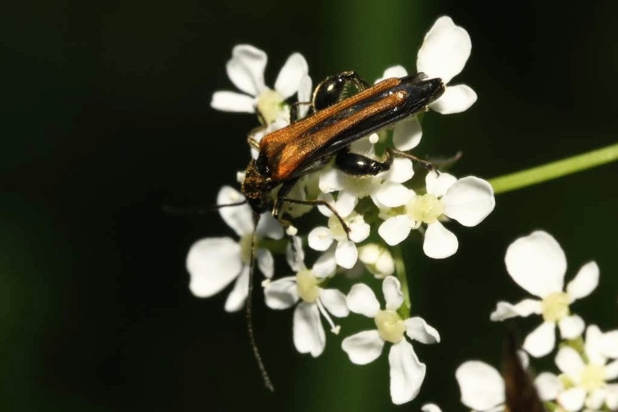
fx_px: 2704
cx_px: 309
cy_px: 206
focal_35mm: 158
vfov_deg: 8.7
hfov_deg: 13.0
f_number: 29
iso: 100
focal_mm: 105
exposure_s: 1/60
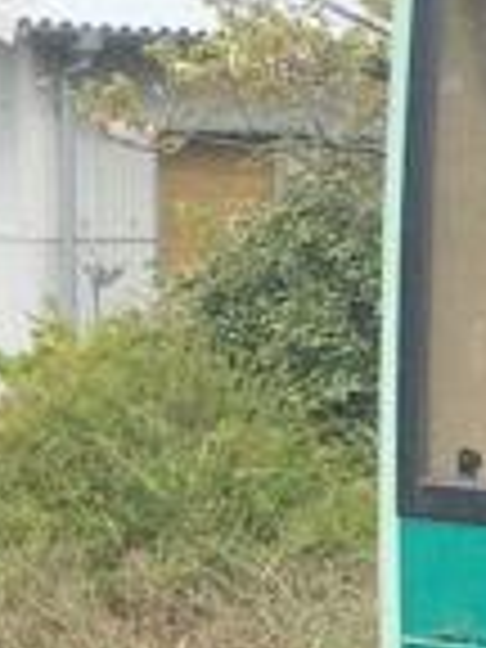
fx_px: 3856
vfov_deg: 9.5
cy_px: 706
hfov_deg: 6.4
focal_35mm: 206
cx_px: 1656
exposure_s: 1/938
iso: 25
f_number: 2.2
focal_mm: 4.15
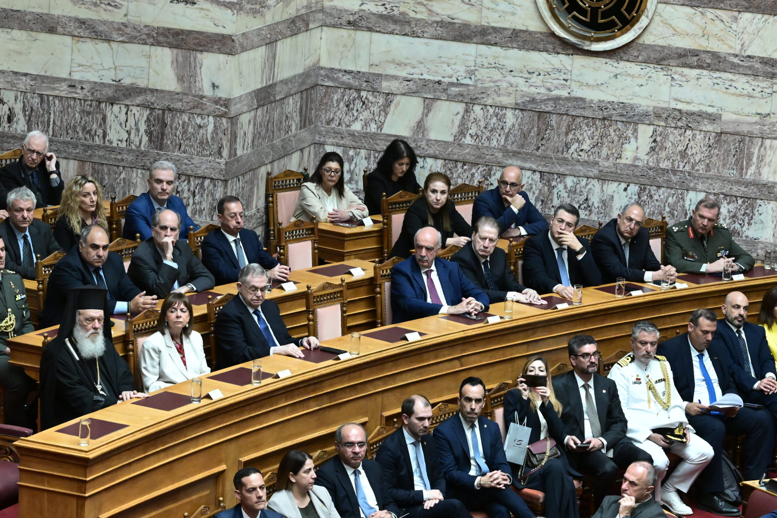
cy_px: 259
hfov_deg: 13.4
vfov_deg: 9.0
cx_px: 388
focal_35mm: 153
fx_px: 3302
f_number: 6.3
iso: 8000
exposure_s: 1/400
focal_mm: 102
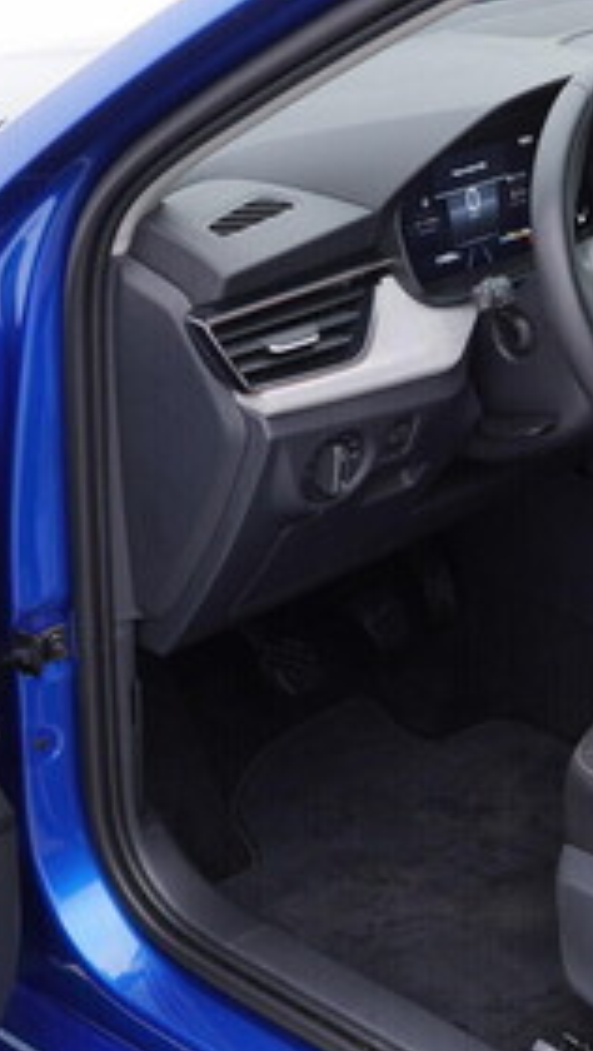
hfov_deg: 16.1
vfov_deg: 28.5
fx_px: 2064
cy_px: 422
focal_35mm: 74
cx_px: 555
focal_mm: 24
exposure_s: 1/50
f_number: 3.2
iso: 125
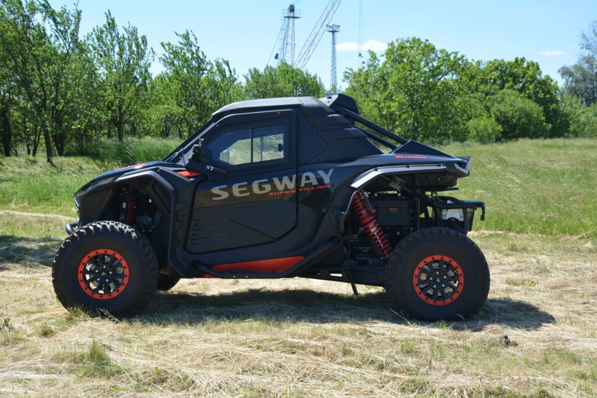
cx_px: 298
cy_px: 199
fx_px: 871
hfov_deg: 37.8
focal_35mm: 52
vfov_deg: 25.8
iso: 200
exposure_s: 1/250
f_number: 8
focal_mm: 35
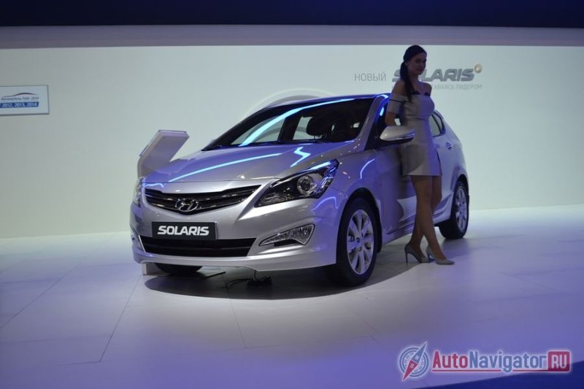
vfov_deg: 36.9
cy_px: 194
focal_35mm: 36
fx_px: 584
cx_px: 292
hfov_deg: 53.1
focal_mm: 24
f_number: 4.5
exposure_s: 1/80
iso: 400
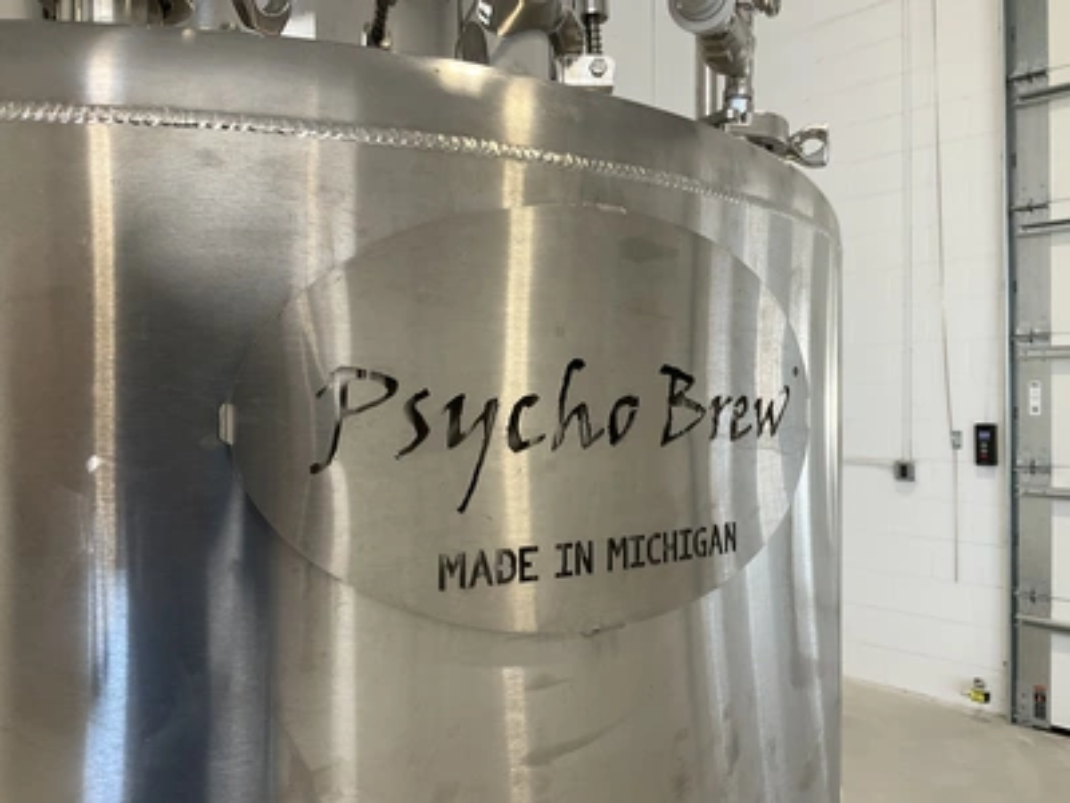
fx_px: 896
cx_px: 535
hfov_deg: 61.7
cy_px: 402
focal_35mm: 29
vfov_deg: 48.2
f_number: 1.8
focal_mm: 3
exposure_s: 1/122
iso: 40
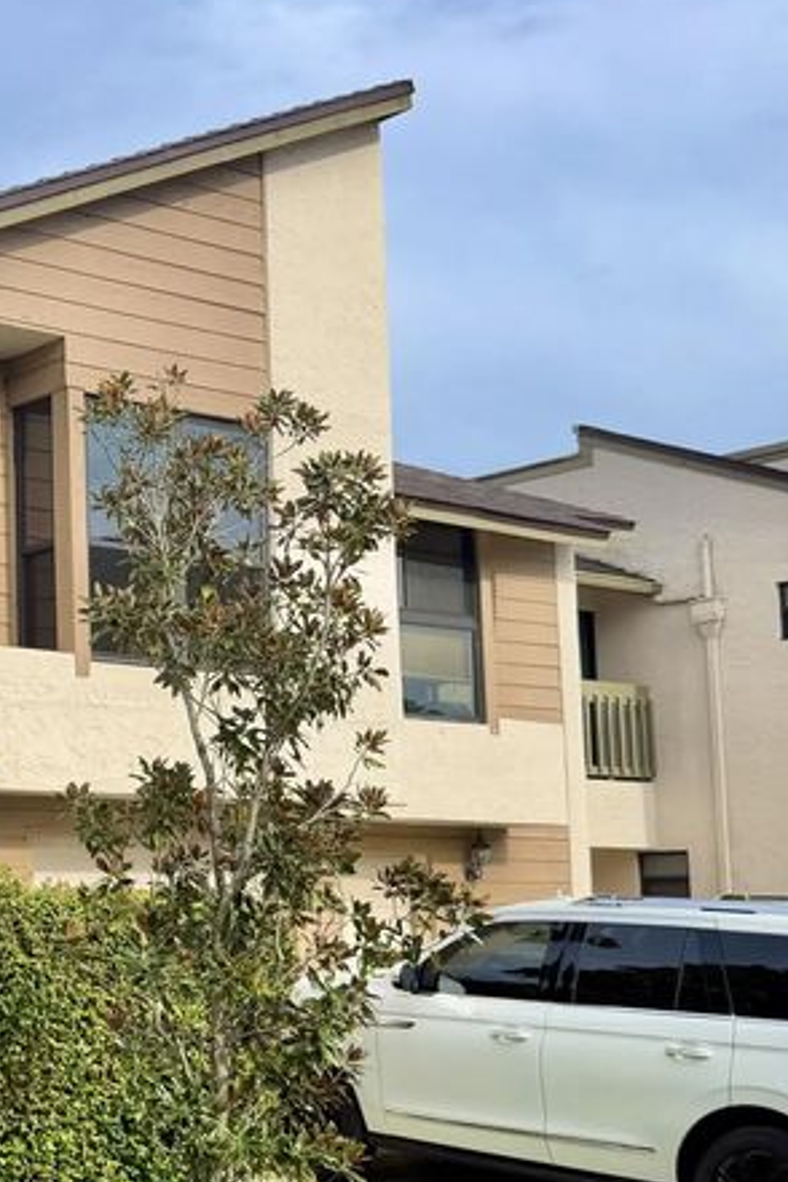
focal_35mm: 58
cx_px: -150
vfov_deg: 34.4
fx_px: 1904
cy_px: 692
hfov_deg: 21.7
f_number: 1.78
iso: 100
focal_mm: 6.76
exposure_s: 1/1949
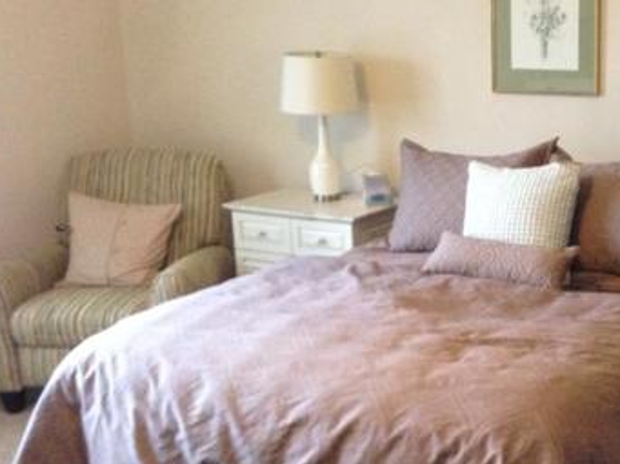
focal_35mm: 62
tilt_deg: -16.1
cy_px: 277
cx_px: 507
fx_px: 1109
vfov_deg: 23.6
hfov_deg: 30.4
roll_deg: +1.5
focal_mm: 4.12
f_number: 2.4
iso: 400
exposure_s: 1/15
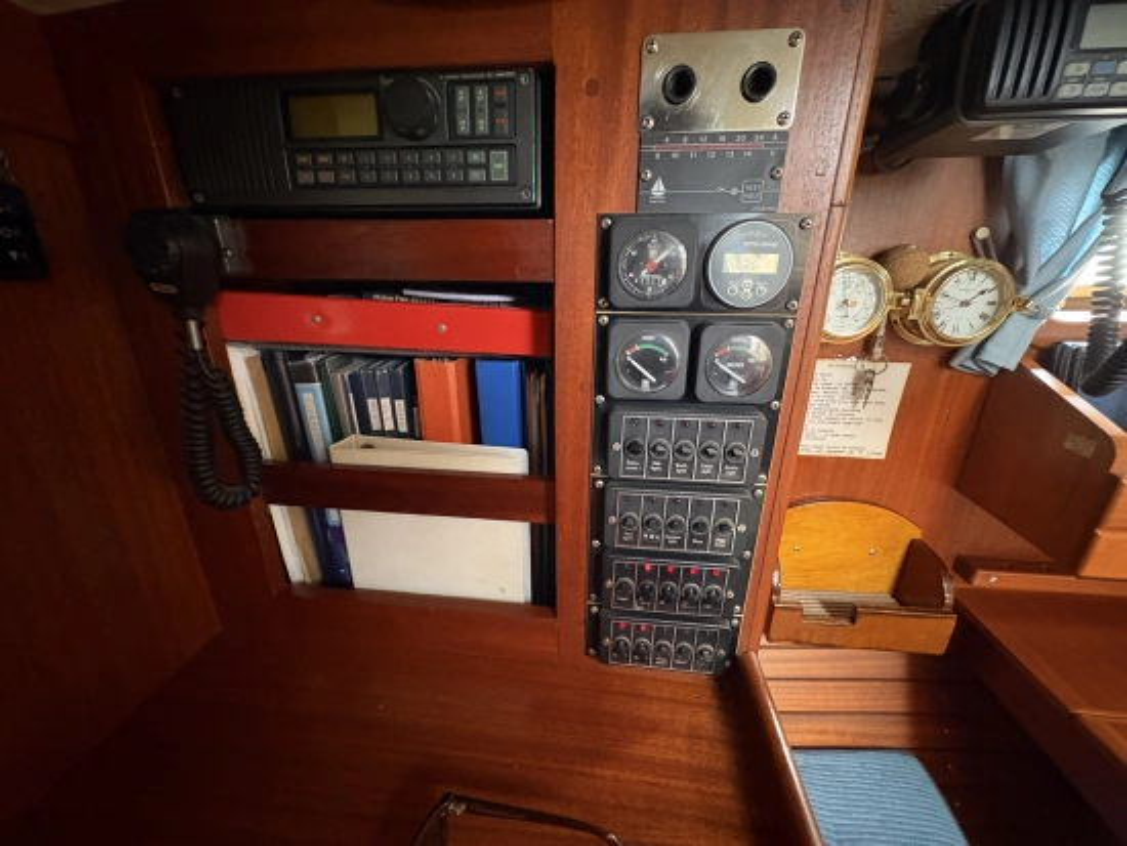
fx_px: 456
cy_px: 423
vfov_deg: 85.7
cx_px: 564
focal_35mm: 14
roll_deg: -0.1
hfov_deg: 102.0
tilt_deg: -18.4
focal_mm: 2.22
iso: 1250
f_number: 2.2
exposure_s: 1/30
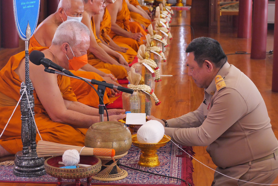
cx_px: 139
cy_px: 93
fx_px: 641
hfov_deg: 24.5
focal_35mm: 83
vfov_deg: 16.5
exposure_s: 1/50
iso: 2000
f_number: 5
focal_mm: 40
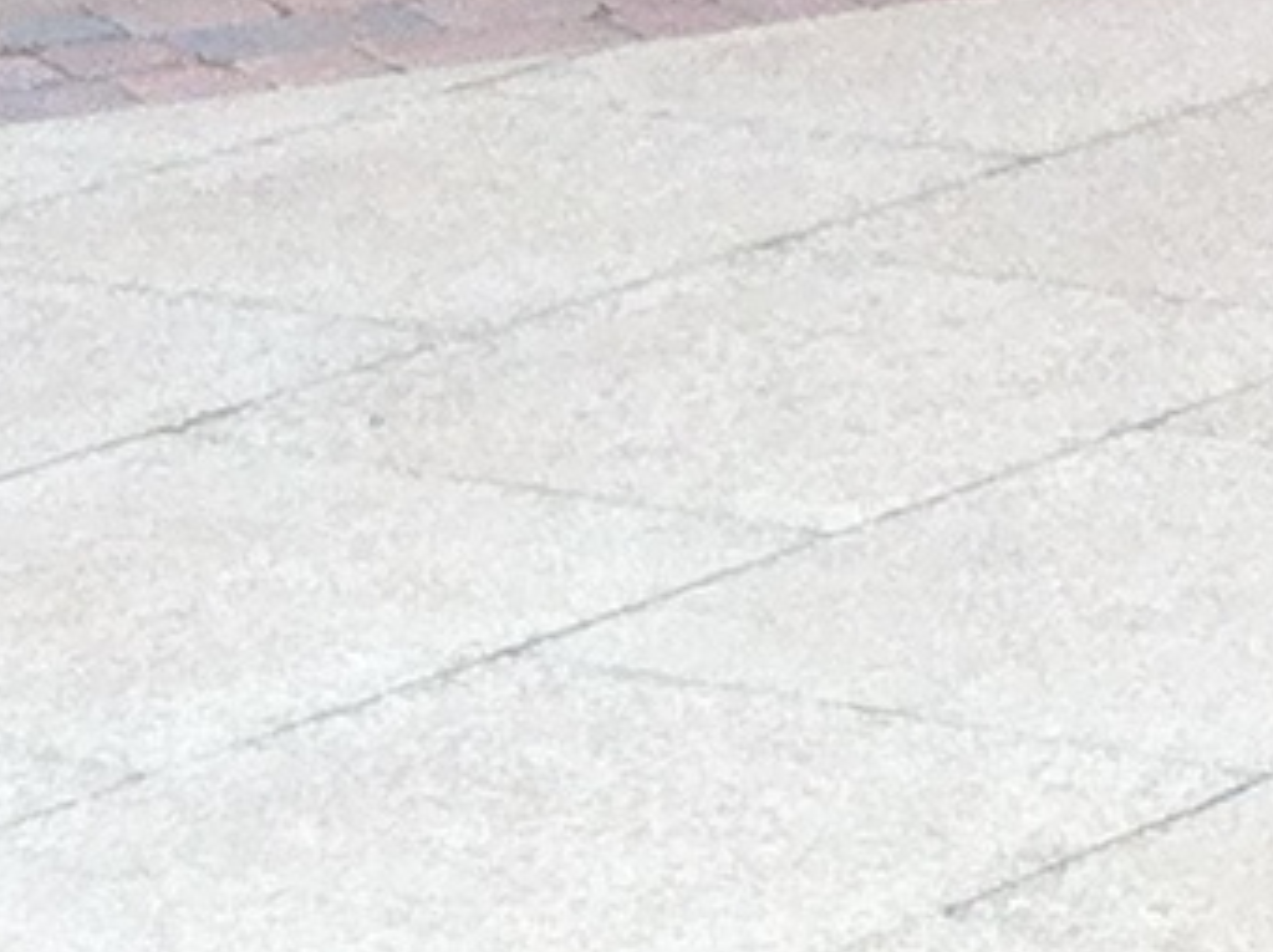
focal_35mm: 266
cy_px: -1150
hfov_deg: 6.9
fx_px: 9772
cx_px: 3371
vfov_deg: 5.4
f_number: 2.8
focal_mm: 3.85
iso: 80
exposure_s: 1/50
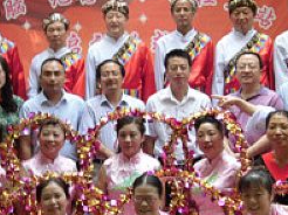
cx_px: 84
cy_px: 163
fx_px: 1014
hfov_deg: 16.1
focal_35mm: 122
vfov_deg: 12.1
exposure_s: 1/60
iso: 100
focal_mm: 10.7
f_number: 3.9
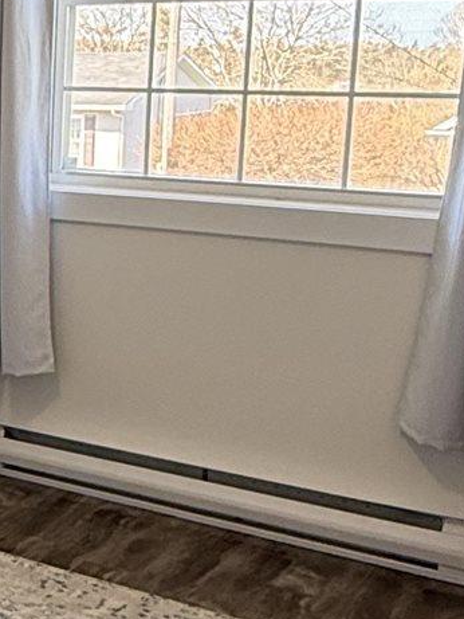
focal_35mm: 70
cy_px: 281
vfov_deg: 27.8
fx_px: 1250
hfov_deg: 18.3
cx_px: -259
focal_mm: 2.22
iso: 160
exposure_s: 1/120
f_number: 2.2
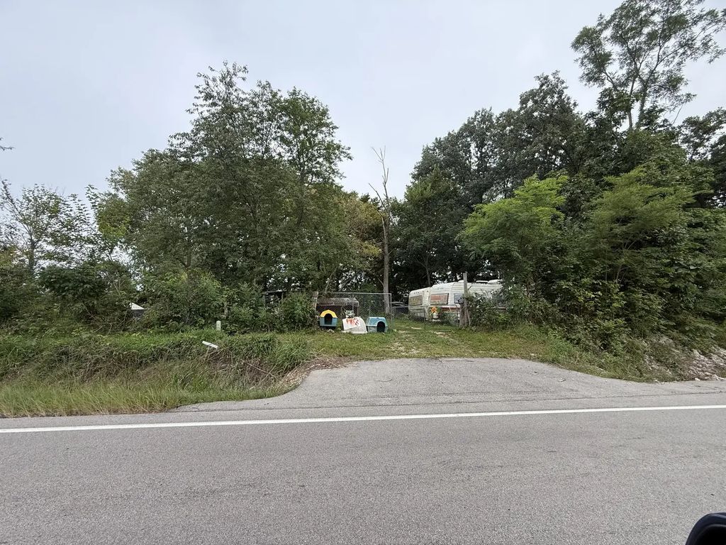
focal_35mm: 14
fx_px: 294
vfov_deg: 85.7
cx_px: 363
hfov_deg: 102.1
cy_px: 272
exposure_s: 1/388
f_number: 2.2
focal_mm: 2.22
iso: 64
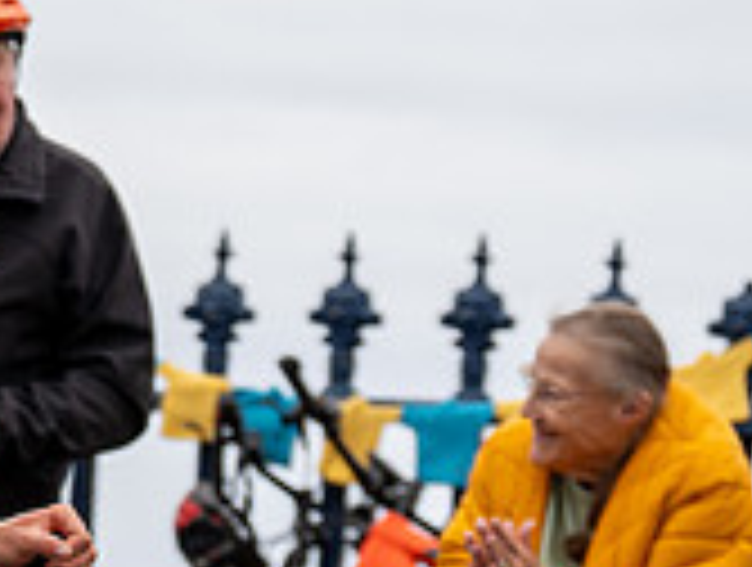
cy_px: 209
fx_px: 6967
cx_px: -491
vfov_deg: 4.7
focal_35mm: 320
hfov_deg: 6.1
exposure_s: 1/1000
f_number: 3.5
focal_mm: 96
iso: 320
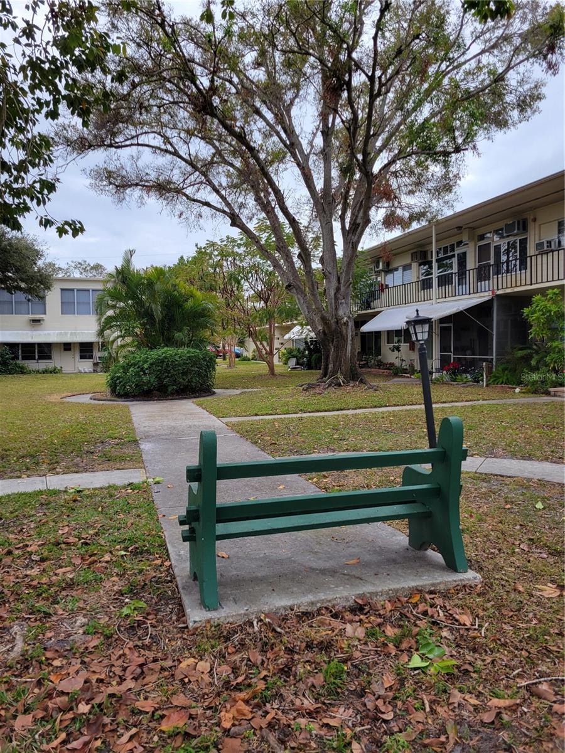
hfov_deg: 53.1
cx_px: 282
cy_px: 376
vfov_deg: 67.3
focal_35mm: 26
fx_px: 566
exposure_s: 1/1047
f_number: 1.8
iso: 40
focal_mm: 5.4
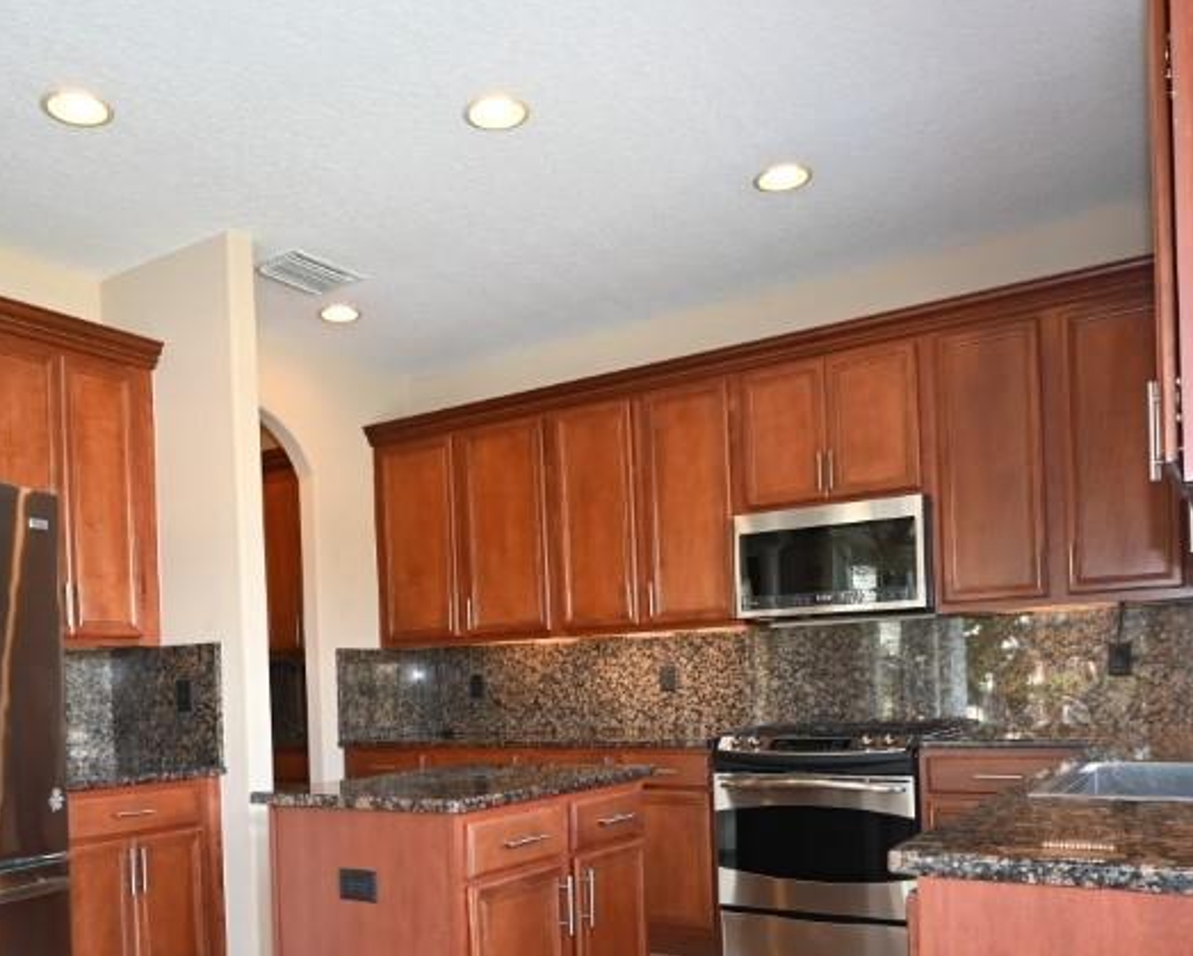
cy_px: 684
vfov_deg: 45.9
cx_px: 504
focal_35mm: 31
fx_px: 1095
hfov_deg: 56.9
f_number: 4
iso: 800
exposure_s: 1/60
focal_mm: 12
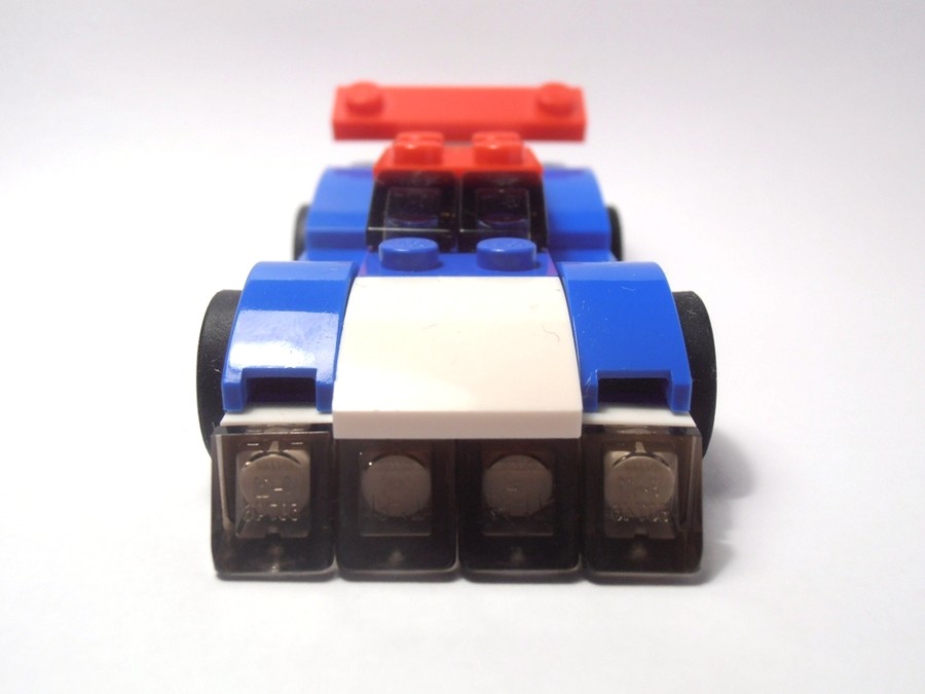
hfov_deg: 50.1
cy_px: 347
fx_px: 989
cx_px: 462
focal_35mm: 37
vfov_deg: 38.7
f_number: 3.9
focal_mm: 6.61
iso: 80
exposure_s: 1/80
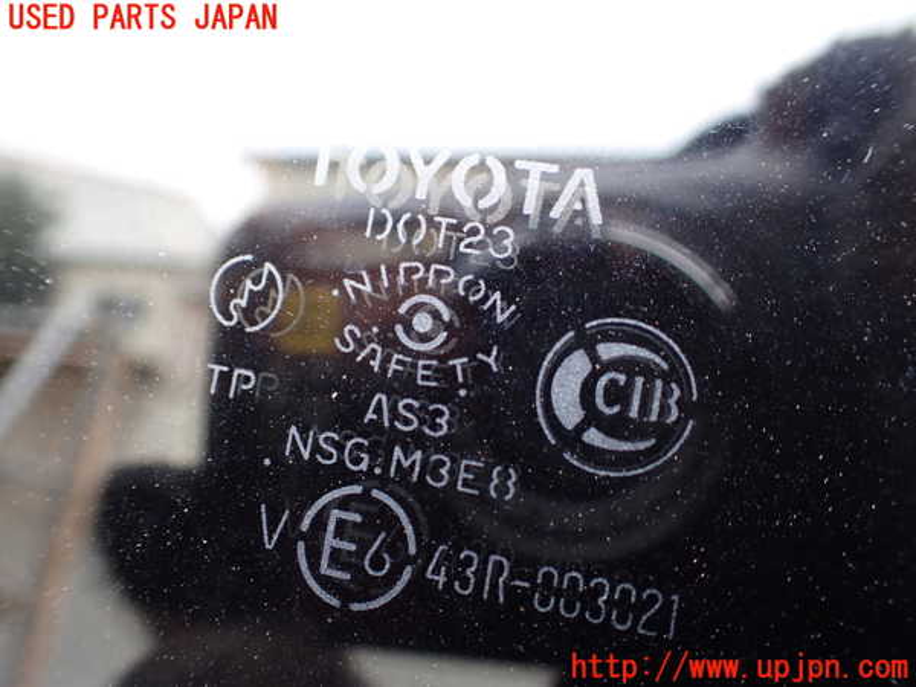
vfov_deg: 46.8
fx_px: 794
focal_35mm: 30
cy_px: 344
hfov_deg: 60.0
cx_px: 458
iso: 125
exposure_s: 1/125
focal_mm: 5.4
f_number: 2.3
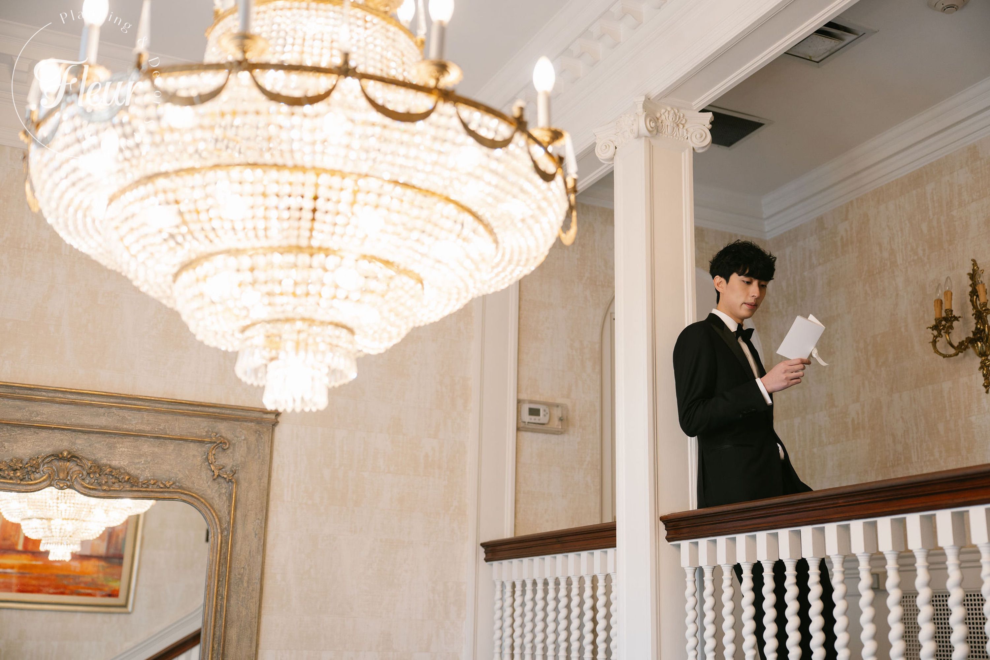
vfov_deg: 35.9
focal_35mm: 37
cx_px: 495
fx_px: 1017
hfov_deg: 51.9
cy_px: 330
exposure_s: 1/200
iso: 400
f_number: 2
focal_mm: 37
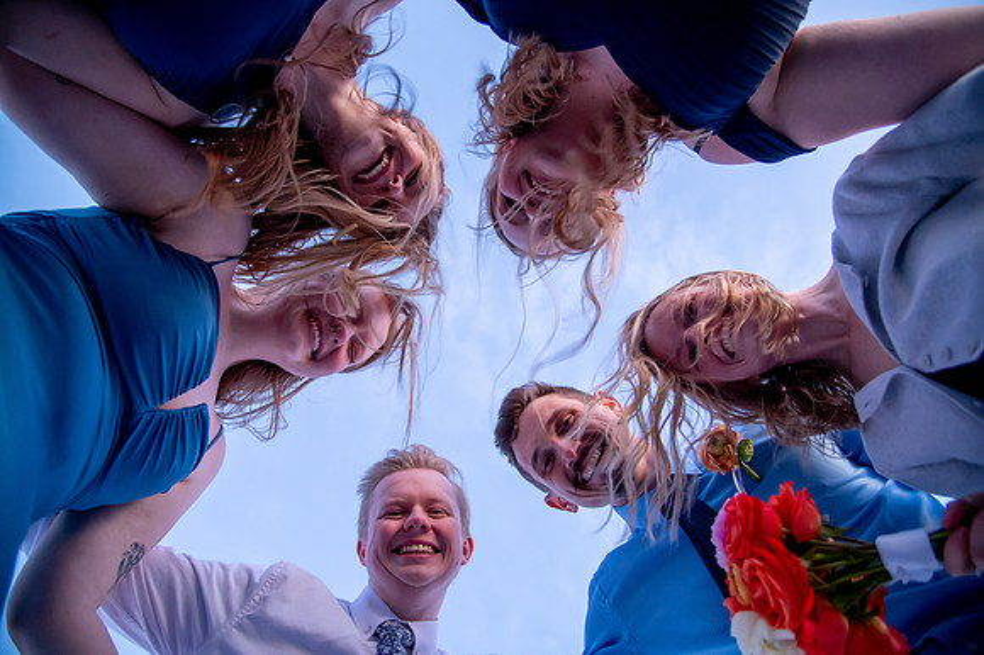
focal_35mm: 24
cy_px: 328
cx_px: 492
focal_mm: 24
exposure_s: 1/50
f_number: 4
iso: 4000
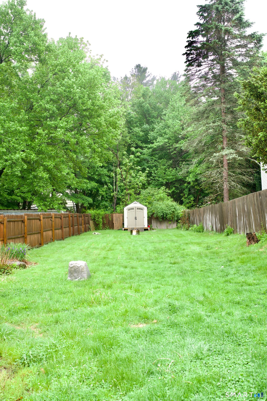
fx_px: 389
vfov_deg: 54.4
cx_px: 134
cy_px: 200
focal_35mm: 35
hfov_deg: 37.9
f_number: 7.1
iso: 50
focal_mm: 35
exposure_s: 1/25
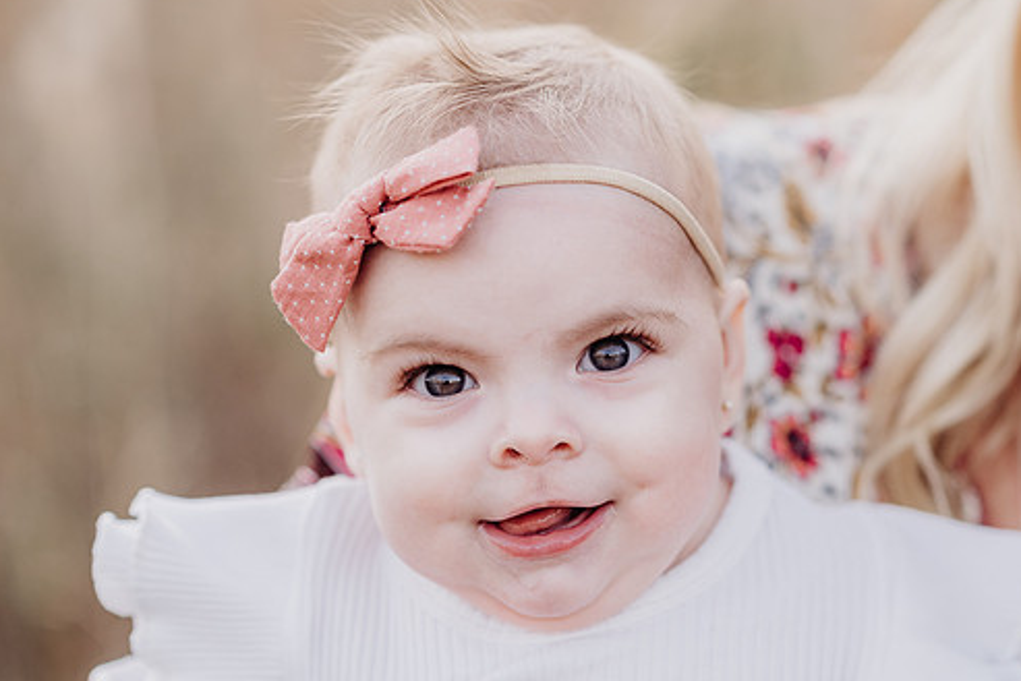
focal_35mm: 100
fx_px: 2837
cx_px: 574
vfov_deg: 13.7
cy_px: 320
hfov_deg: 20.4
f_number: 2.5
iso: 160
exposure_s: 1/320
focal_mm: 85
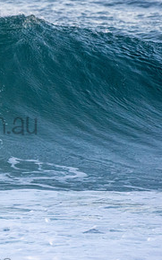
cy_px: 113
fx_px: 10805
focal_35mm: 1528
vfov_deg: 1.4
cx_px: -57
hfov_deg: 0.9
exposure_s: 1/1250
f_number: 5.6
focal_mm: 500
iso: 1600
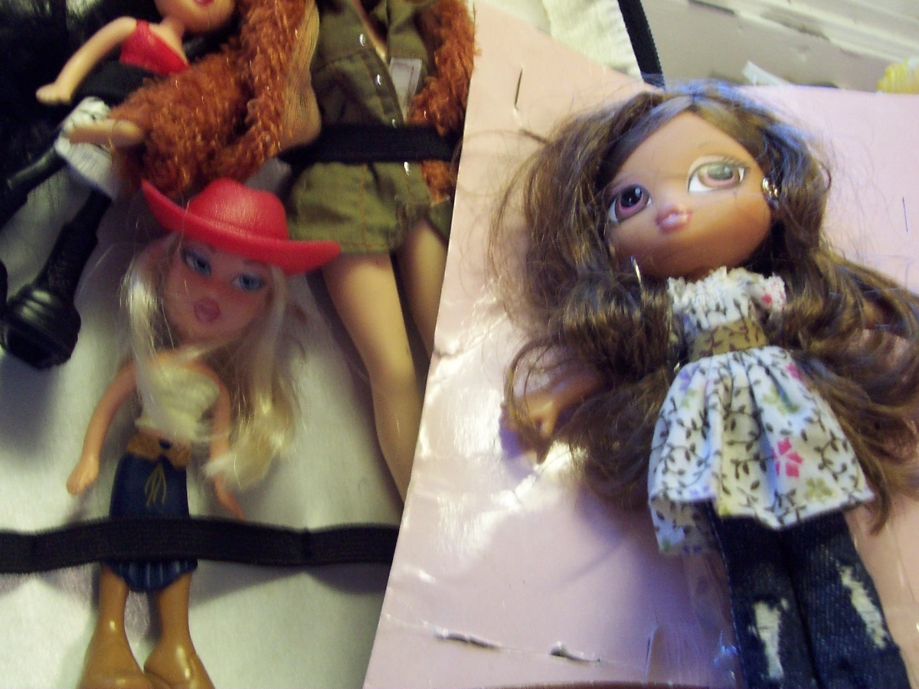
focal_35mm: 37
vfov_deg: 38.7
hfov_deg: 50.1
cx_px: 460
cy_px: 344
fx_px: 982
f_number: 2.8
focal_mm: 5.6
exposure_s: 1/10
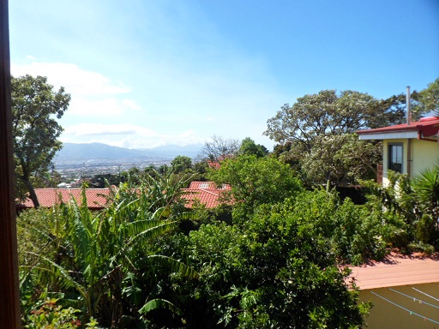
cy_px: 164
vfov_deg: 51.4
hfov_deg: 65.3
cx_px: 220
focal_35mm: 27
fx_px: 342
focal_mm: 4.9
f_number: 3.3
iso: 80
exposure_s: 1/750
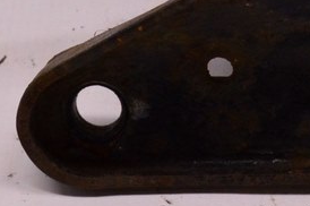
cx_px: 394
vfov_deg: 5.1
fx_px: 2314
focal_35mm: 269
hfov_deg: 7.6
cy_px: -1
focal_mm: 48
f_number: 8
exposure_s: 1/125
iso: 1600
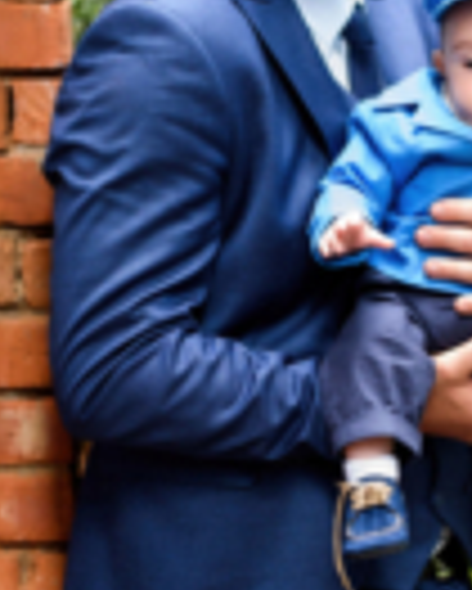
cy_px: 486
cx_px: 306
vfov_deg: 10.7
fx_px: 3122
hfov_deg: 8.6
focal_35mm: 179
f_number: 3.2
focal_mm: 50
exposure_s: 1/320
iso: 1250
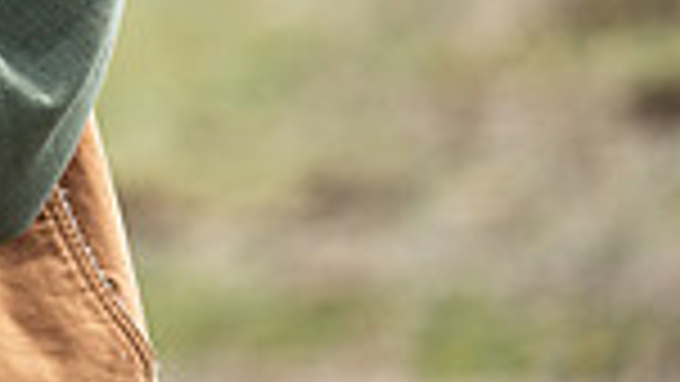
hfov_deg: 3.0
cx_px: -527
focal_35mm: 706
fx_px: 12732
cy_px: -245
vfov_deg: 1.7
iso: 500
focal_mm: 175
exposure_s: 1/5000
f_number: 2.8
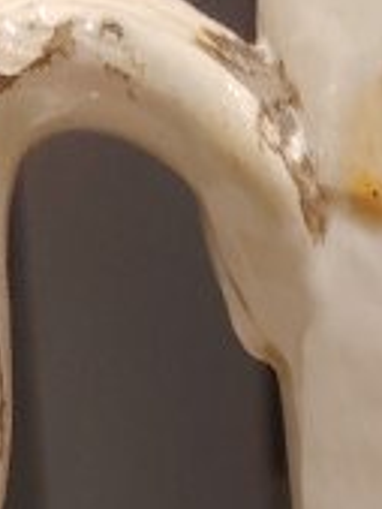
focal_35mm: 170
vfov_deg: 9.9
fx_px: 2498
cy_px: 1289
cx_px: 779
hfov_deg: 8.3
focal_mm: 5.25
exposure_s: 1/40
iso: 772
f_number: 1.75
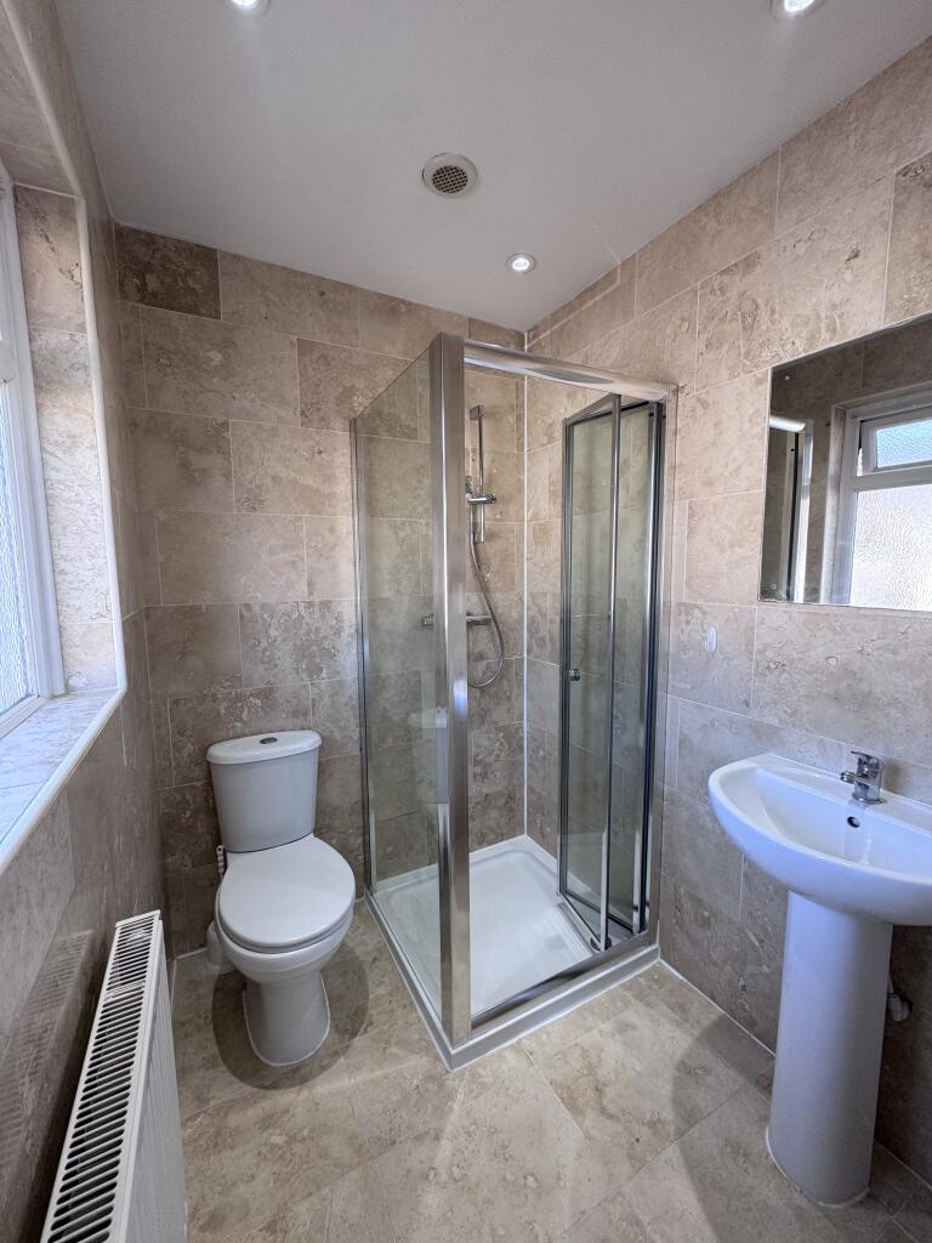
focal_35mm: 14
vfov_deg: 102.1
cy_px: 622
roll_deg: -0.7
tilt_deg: -6.0
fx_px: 503
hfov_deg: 85.7
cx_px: 466
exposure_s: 1/99
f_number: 2.2
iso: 100
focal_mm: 2.22
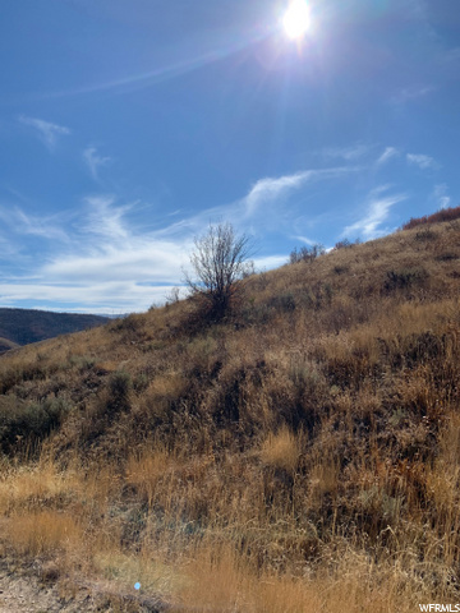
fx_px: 461
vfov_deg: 67.3
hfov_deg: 53.1
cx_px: 230
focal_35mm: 26
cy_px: 306
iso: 25
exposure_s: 1/4274
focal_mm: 4.25
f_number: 1.8
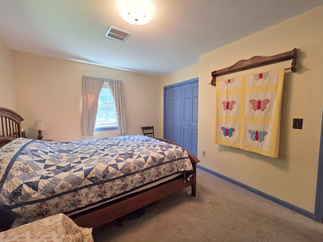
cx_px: 162
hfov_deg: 106.2
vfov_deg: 89.9
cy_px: 121
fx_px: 121
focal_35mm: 13
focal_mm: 2.2
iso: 250
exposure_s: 1/120
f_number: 2.2
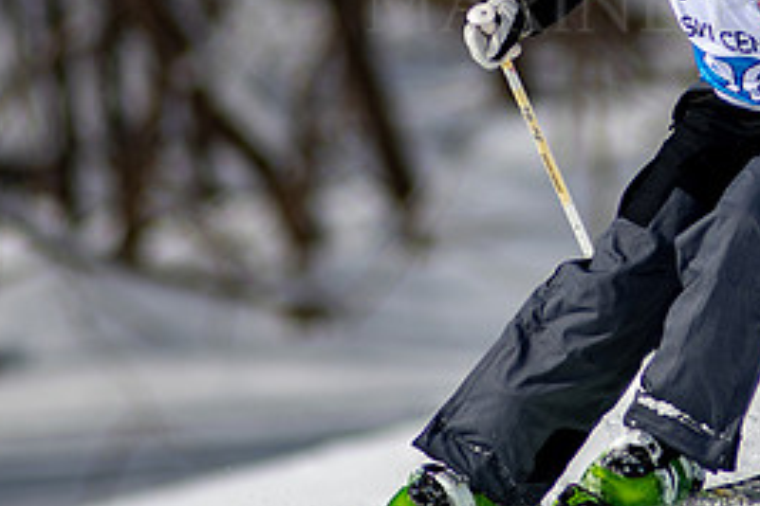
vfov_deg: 1.3
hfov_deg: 1.9
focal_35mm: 1096
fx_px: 23136
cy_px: 34
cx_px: 701
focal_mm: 300
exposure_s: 1/6400
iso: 100
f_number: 2.8
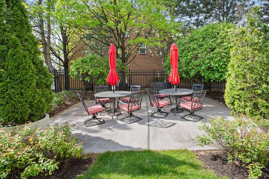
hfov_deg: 86.7
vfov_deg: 64.3
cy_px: 81
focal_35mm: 19
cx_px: 149
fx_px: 142
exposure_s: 1/40
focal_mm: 14
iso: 100
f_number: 11
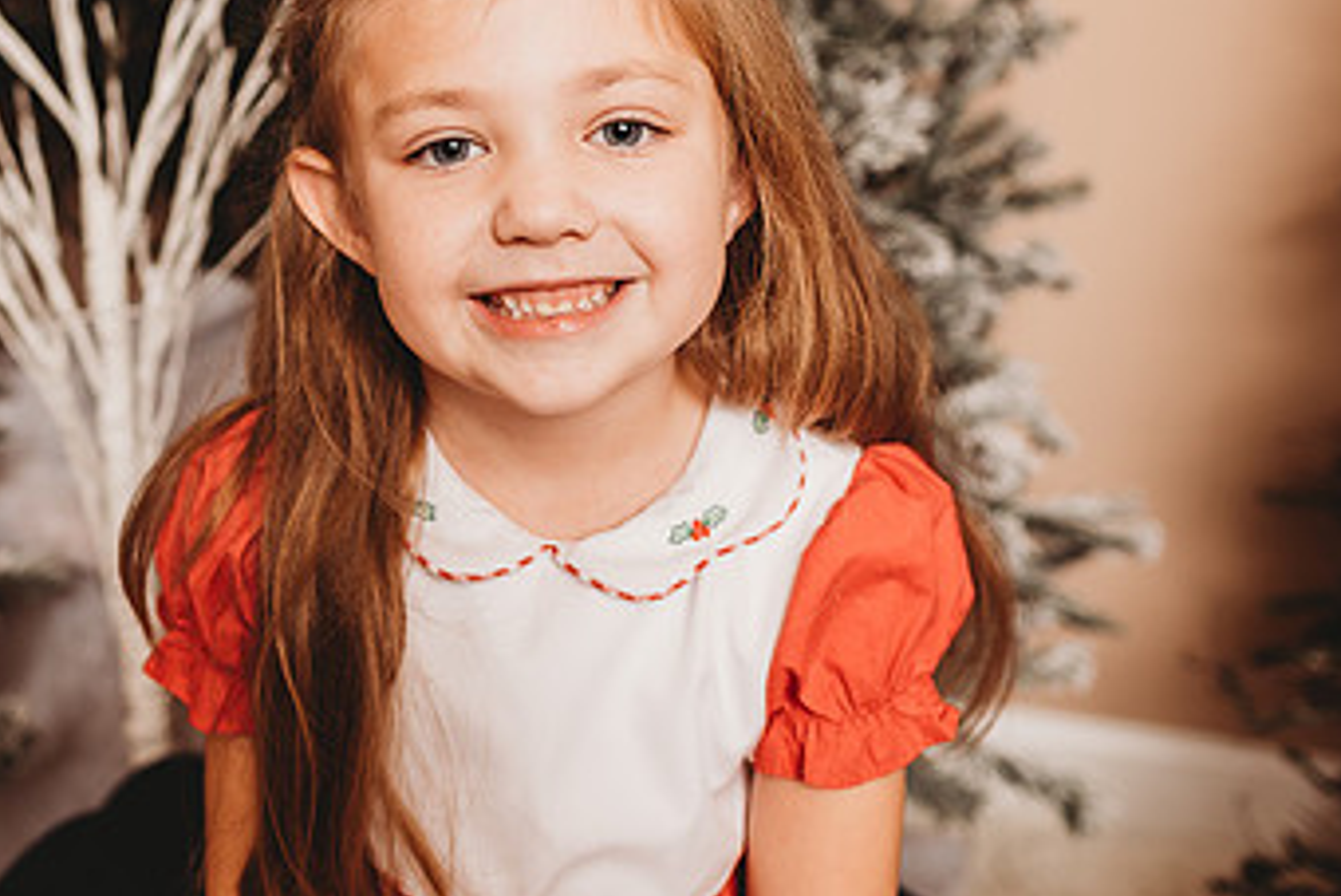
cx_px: 473
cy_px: 243
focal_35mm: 41
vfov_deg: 32.2
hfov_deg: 46.8
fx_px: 1528
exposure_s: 1/160
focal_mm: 24
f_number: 2.8
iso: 100
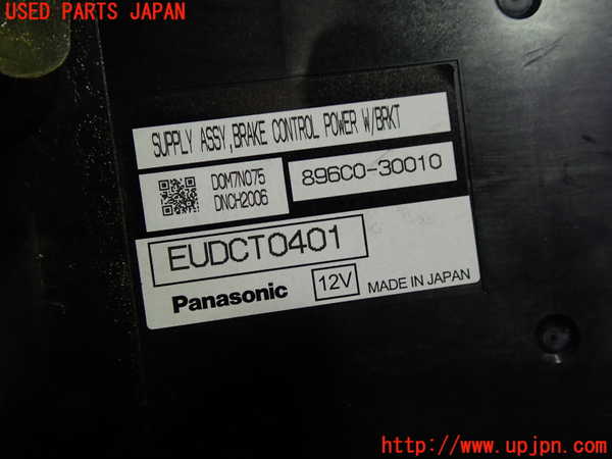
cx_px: 306
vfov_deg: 46.8
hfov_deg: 60.0
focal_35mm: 30
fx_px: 530
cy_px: 230
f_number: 2.3
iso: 125
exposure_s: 1/60
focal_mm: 5.4
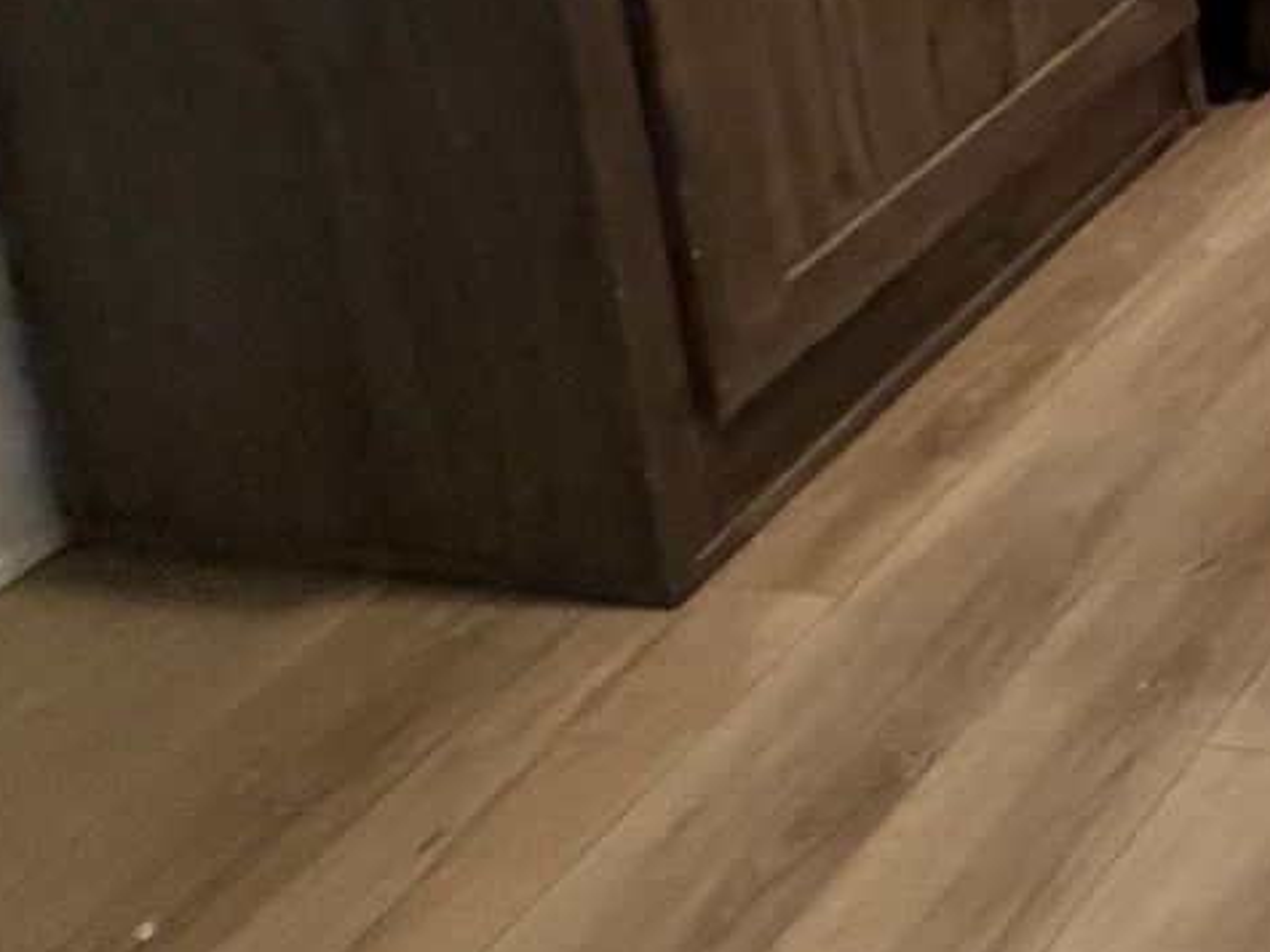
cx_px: 2527
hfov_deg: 19.3
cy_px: -1008
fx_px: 2164
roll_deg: +1.7
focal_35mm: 59
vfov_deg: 17.2
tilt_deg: -9.2
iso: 500
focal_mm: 2.22
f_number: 2.2
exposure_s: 1/60
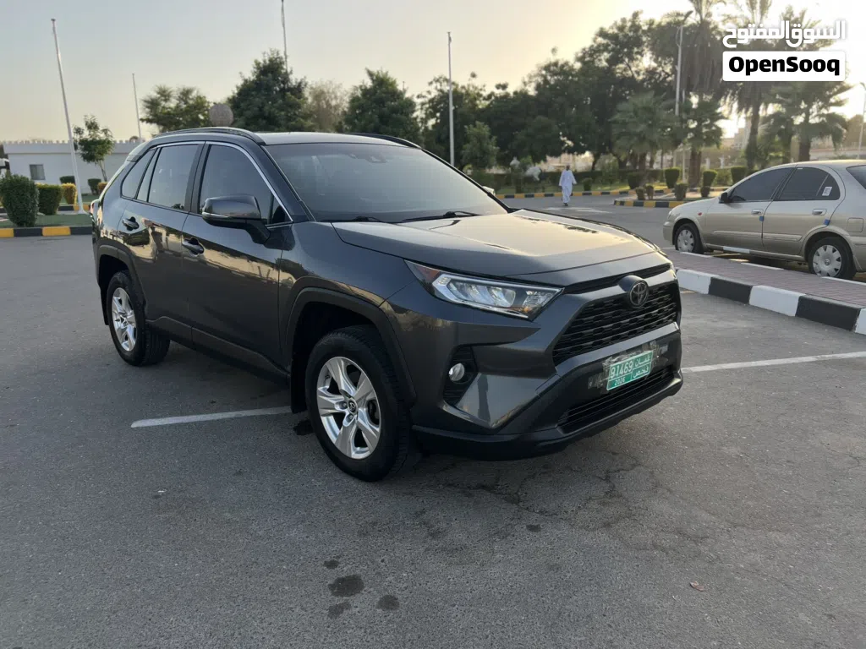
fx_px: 650
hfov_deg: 67.3
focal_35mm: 26
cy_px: 324
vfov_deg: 53.1
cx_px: 433
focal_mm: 5.7
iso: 50
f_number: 1.5
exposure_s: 1/1079
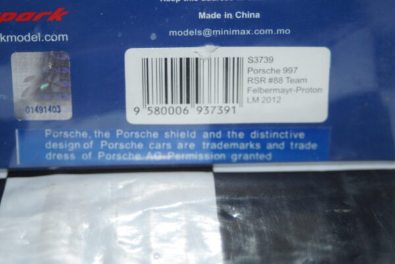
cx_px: 198
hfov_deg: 17.1
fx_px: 1317
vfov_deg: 11.4
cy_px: 132
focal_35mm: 120
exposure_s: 1/60
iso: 200
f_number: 5.6
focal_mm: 80
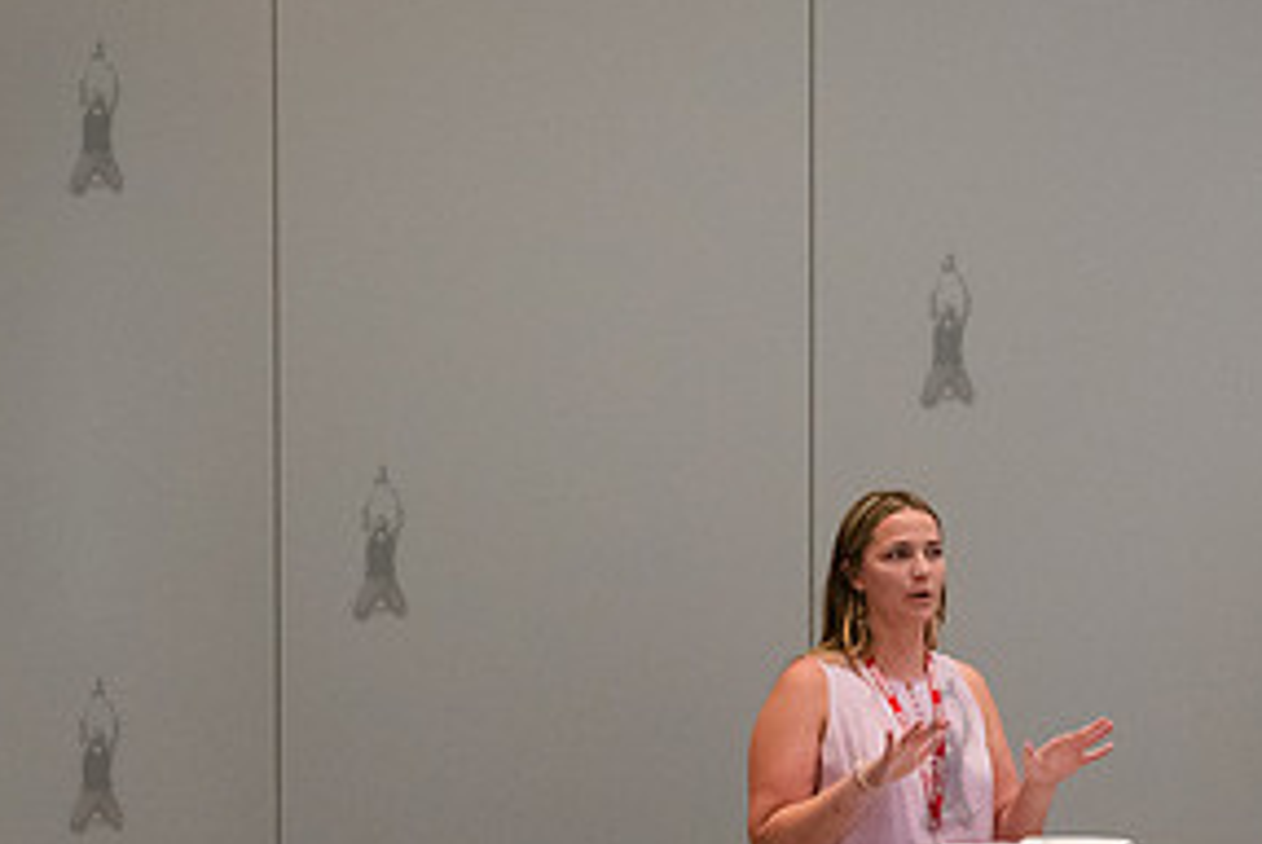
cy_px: 754
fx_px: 4141
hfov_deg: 17.2
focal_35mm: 118
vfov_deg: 11.6
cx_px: 945
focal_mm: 58
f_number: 4
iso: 6400
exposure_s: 1/250
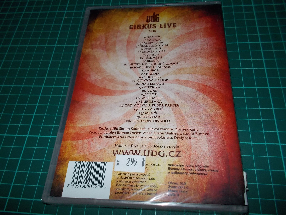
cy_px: 108
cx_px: 143
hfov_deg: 61.7
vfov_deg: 48.2
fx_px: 240
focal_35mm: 29
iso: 200
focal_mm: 4.1
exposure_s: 1/30
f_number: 3.3
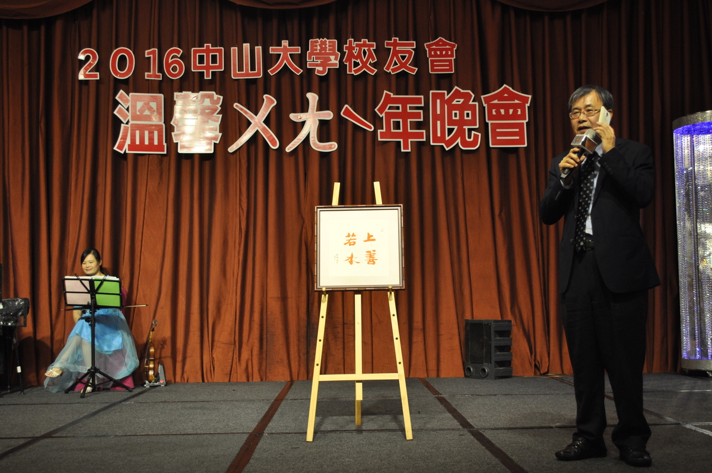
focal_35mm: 48
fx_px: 948
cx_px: 356
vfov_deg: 28.0
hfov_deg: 41.2
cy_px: 236
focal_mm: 32
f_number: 4.8
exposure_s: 1/60
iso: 560
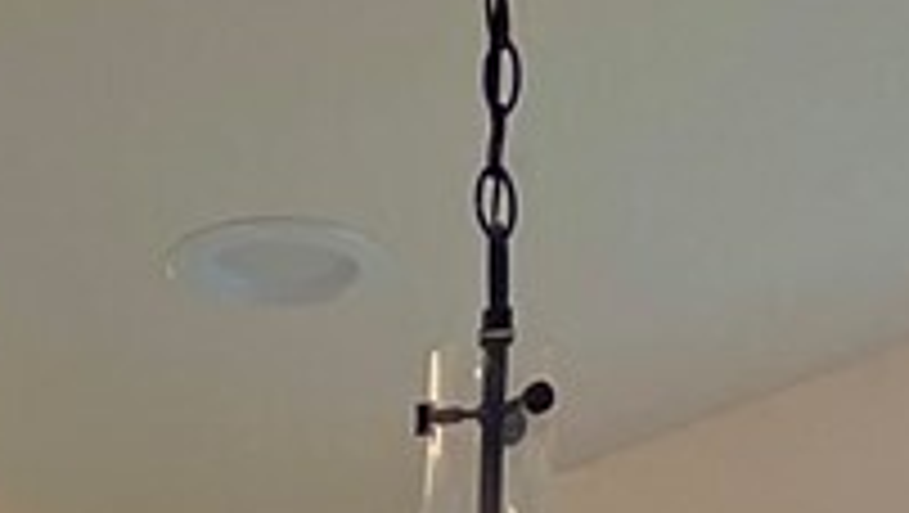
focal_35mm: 224
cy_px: 2583
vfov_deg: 4.6
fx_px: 5403
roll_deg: +1.3
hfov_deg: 8.8
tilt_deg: -5.8
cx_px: -1220
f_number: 1.6
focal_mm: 4.2
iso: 64
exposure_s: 1/120
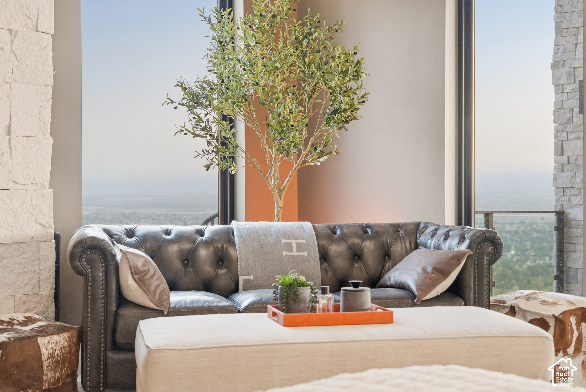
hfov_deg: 39.6
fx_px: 814
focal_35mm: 50
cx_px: 293
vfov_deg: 27.0
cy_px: 196
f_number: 4
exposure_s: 1/60
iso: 400
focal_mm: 50
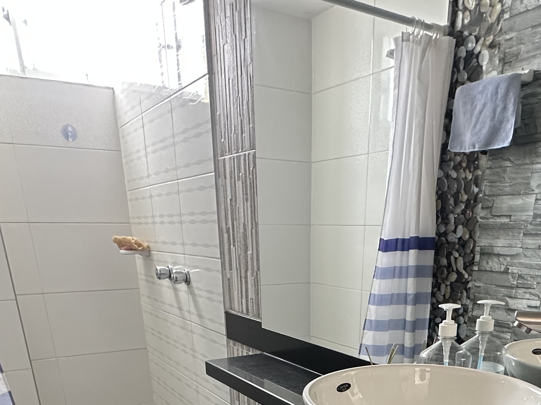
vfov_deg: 34.6
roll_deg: +0.2
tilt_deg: -24.2
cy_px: 469
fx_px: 531
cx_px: 317
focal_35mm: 34
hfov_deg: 53.7
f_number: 2.2
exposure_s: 1/99
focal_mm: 2.22
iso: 320
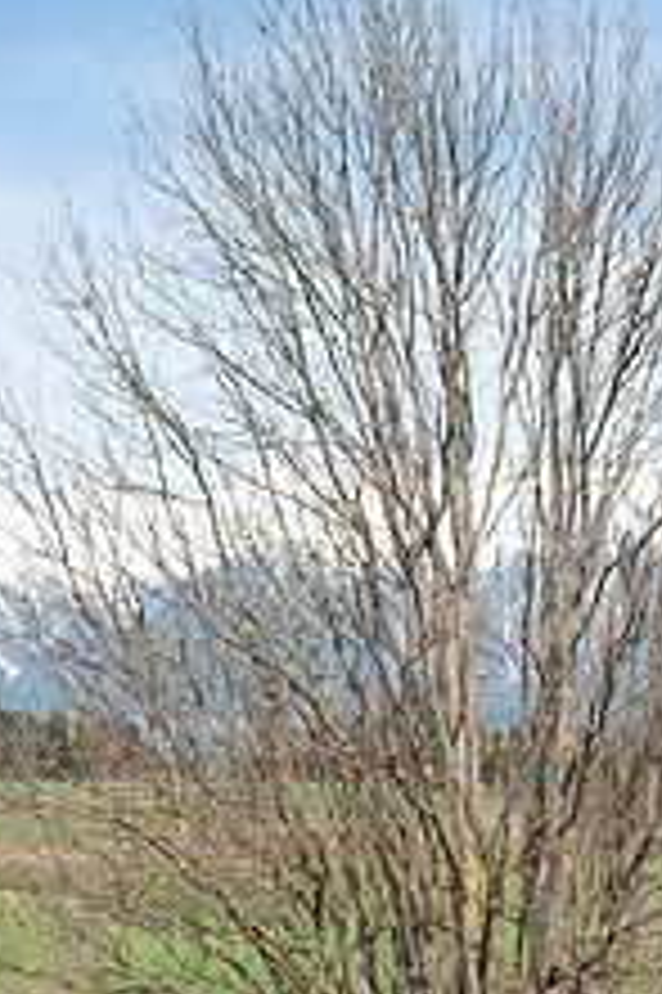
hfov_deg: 23.7
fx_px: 1575
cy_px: 787
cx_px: 385
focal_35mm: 57
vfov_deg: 34.1
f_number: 11
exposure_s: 1/250
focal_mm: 28
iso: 200
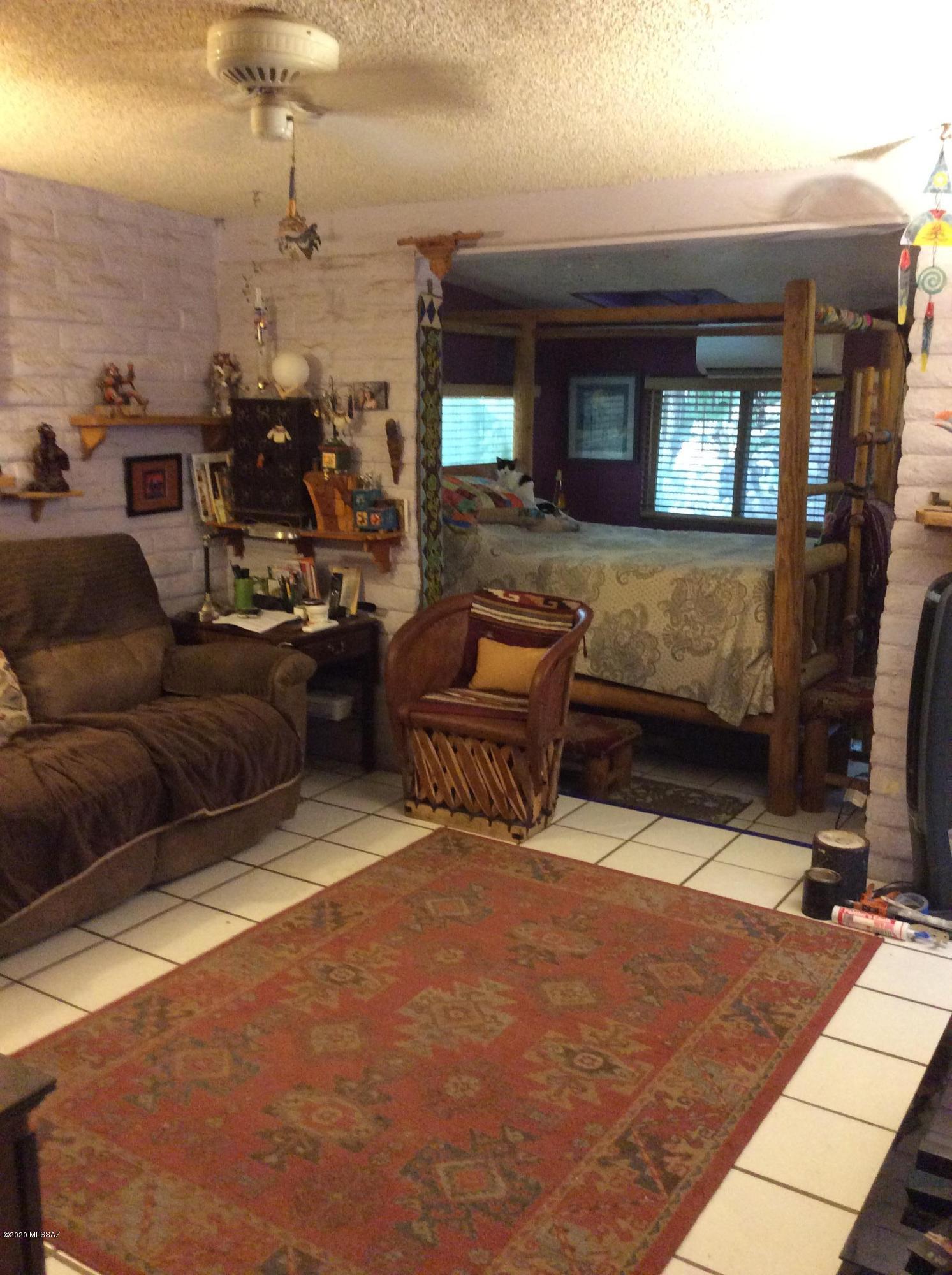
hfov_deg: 44.0
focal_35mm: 32
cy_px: 638
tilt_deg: -10.5
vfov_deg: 56.9
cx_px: 476
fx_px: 1177
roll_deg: -1.0
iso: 320
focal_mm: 3.3
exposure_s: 1/15
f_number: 2.4
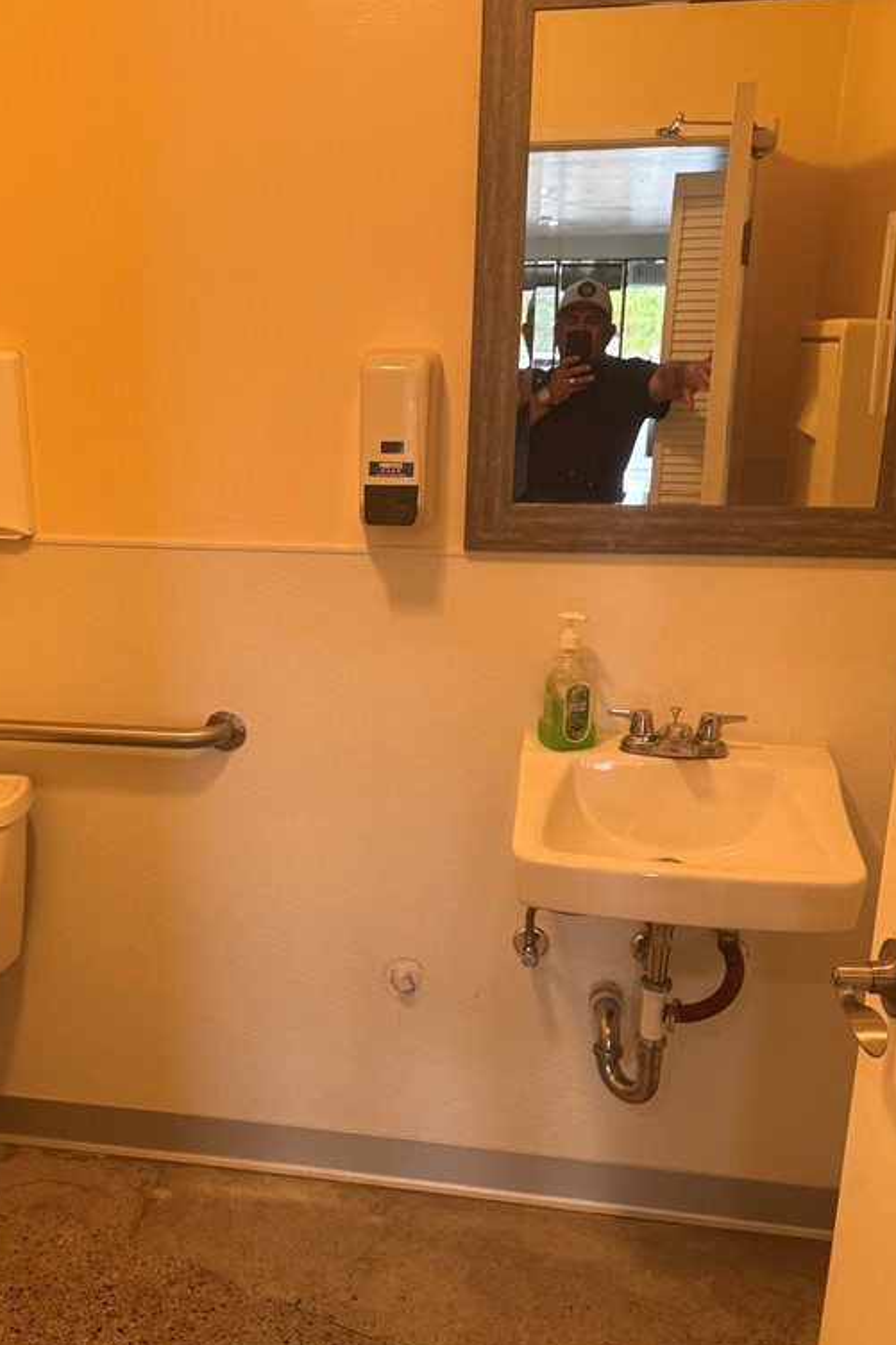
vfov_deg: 55.7
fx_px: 1270
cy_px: 740
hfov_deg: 38.5
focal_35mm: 34
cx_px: 315
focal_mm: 6.76
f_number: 1.78
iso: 160
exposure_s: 1/120
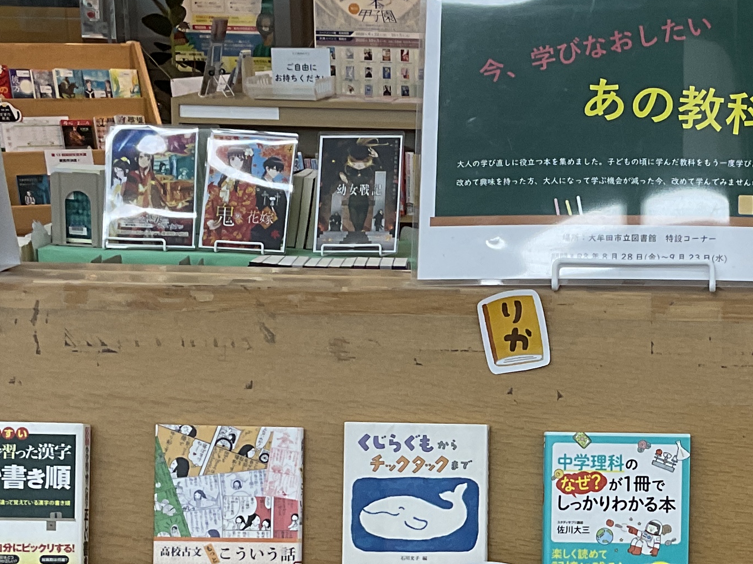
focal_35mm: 86
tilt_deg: -15.6
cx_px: 672
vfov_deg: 17.0
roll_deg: -0.1
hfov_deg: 22.2
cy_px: 492
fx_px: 1871
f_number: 1.8
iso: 40
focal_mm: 3
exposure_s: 1/60
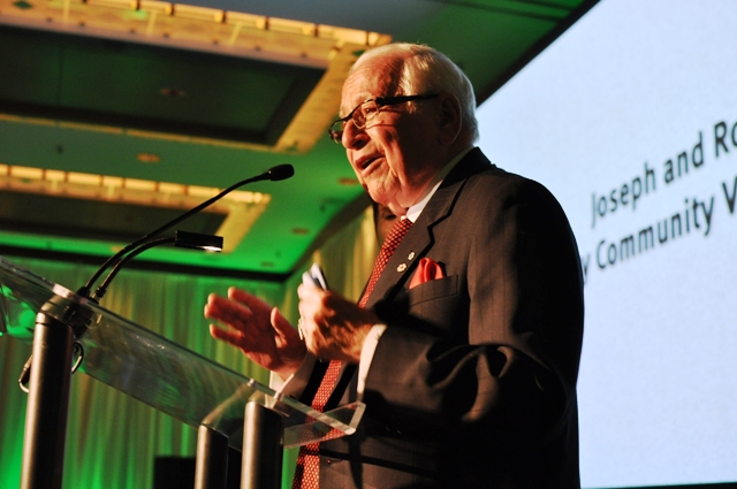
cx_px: 368
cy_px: 244
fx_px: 1073
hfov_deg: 37.9
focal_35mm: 52
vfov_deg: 25.7
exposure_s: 1/40
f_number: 3.2
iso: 800
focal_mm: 35
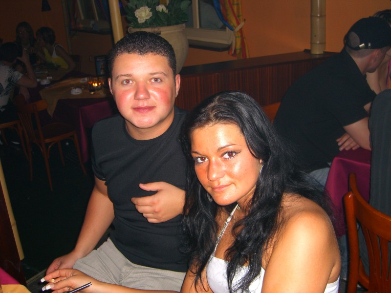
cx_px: 196
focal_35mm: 38
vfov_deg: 37.7
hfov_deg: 49.0
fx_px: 429
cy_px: 146
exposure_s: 1/60
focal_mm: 7.9
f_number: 2.8
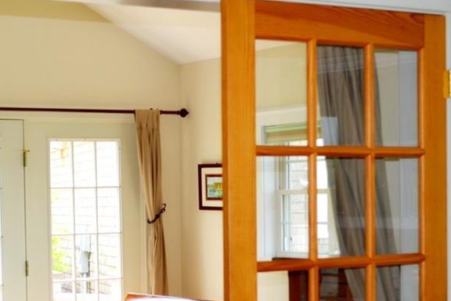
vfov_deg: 14.2
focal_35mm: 96
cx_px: 81
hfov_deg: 21.0
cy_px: 245
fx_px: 1203
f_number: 5
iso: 280
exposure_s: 1/125
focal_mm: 36
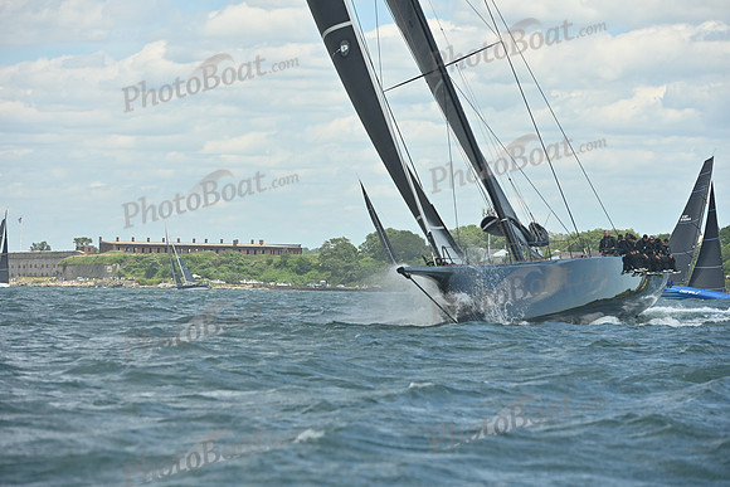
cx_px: 365
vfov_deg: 7.6
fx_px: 3651
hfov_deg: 11.4
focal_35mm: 180
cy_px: 244
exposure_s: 1/1250
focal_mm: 180
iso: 250
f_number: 8
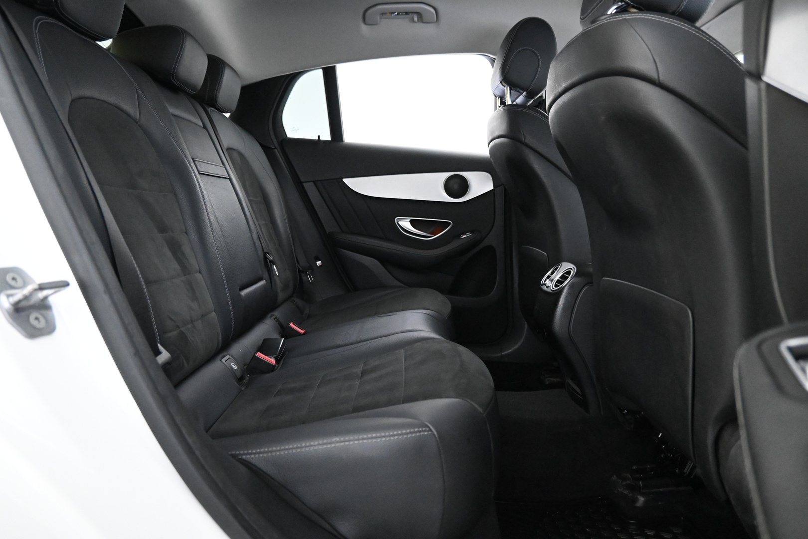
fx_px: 589
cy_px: 270
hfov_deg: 68.9
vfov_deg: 49.1
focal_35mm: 26
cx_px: 404
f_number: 3.5
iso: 6400
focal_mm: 17.5
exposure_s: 1/30
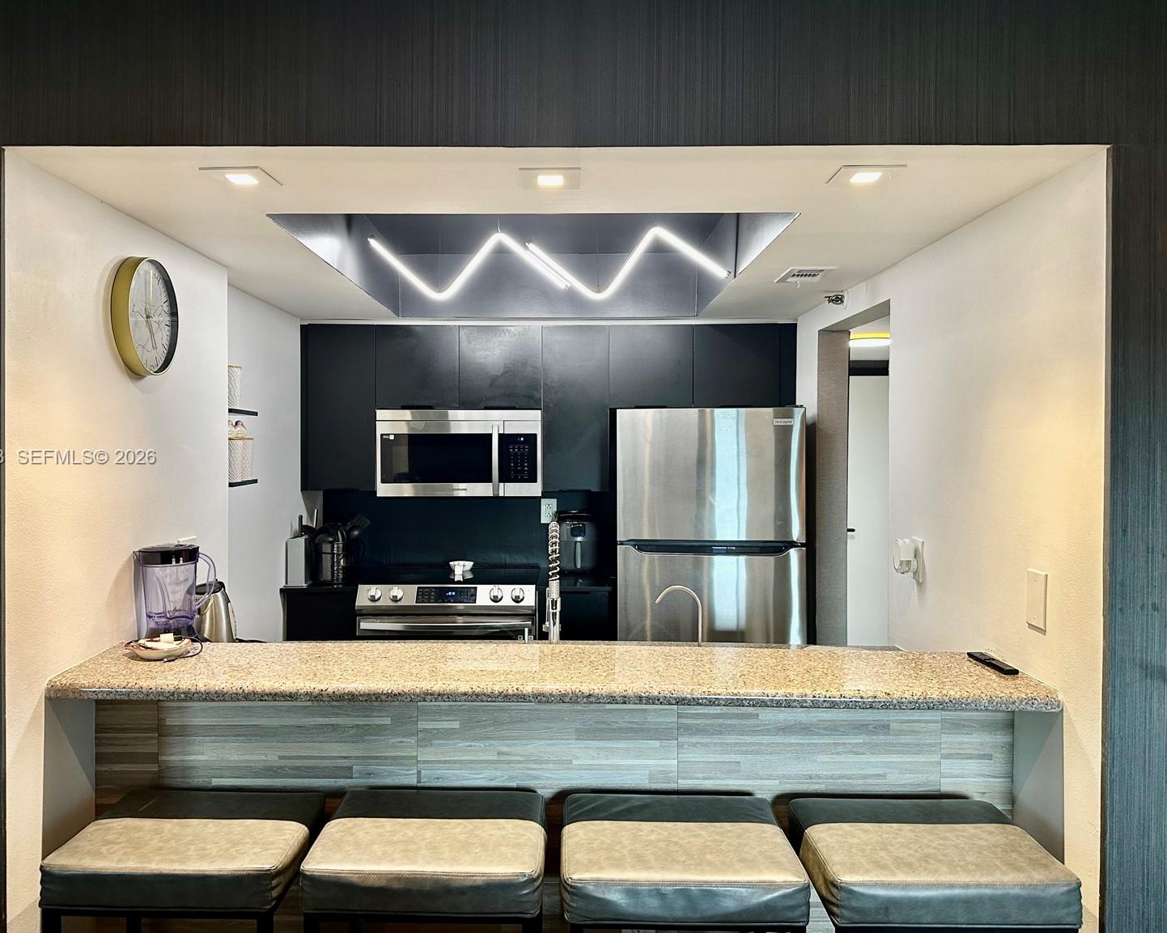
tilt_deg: -0.6
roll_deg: -0.6
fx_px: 898
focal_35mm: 26
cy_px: 458
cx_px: 551
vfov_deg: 54.9
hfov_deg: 66.0
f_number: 1.78
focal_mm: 6.86
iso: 160
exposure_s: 1/60
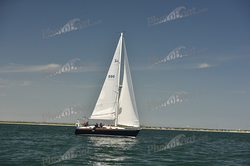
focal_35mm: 78
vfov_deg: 17.5
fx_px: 542
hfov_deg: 26.0
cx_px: 125
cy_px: 83
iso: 250
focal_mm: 78
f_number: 6.3
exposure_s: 1/800
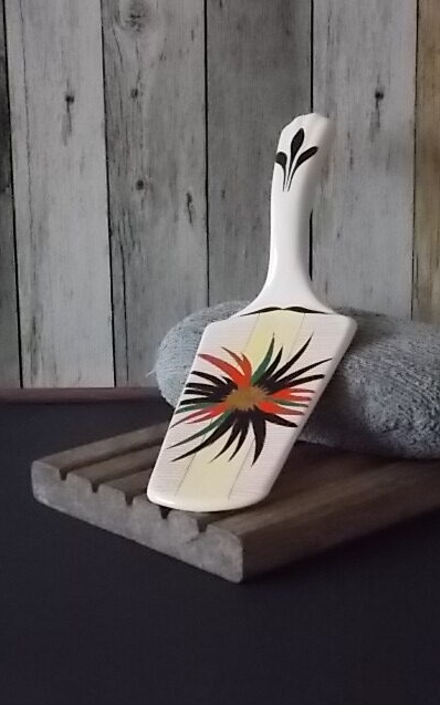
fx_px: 1554
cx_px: 255
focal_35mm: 81
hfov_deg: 16.1
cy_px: 352
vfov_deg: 25.5
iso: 800
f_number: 5.8
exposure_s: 1/80
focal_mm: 13.5
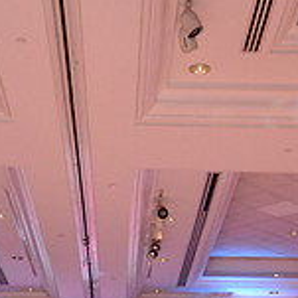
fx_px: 1461
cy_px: 537
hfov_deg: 11.6
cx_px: 179
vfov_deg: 10.9
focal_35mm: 150
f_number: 5.6
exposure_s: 1/250
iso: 2500
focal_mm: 46
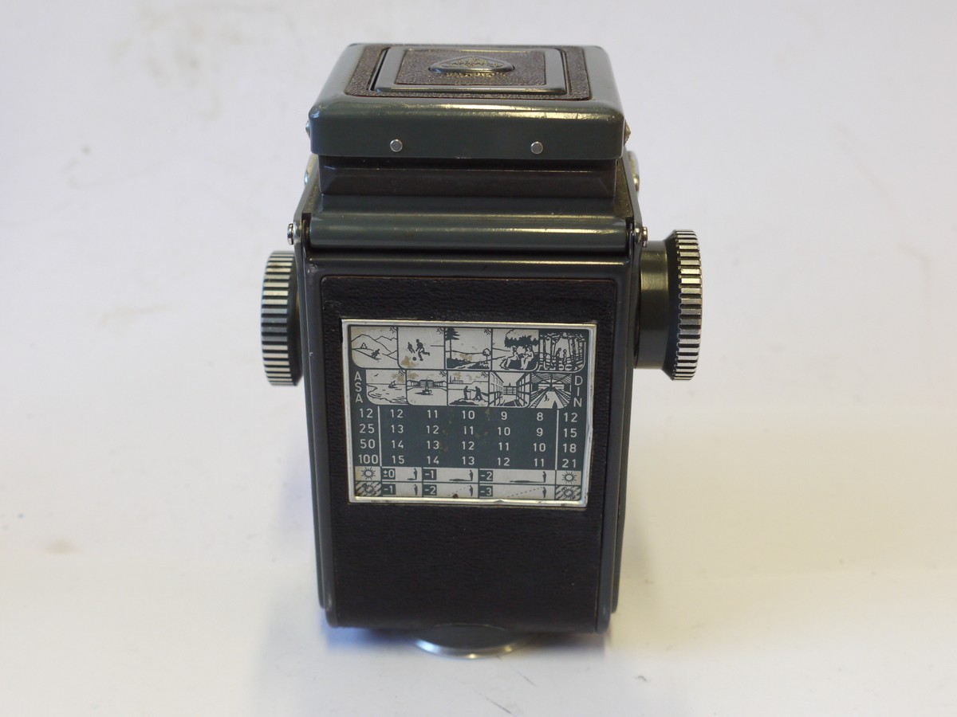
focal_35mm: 52
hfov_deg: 36.8
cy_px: 358
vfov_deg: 28.0
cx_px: 478
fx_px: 1438
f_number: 7.1
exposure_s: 1/60
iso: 800
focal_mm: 26
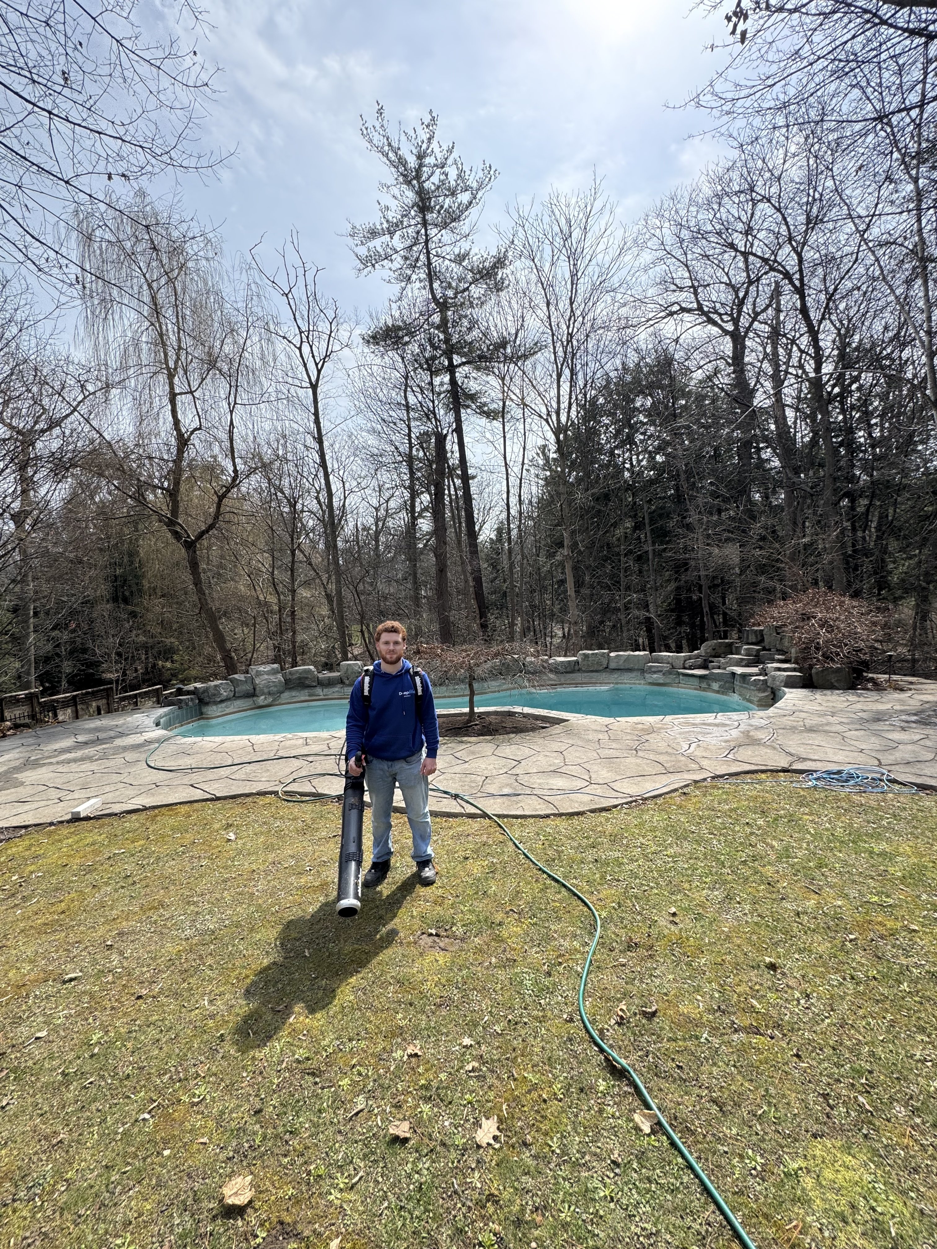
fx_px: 505
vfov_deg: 102.1
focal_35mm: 14
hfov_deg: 85.7
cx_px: 468
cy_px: 624
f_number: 2.2
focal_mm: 2.22
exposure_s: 1/1160
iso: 50
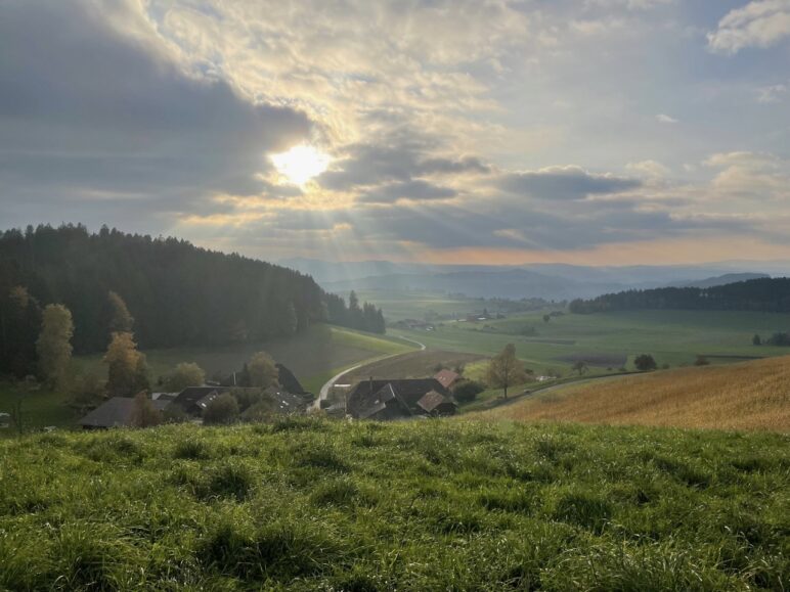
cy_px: 296
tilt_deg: -3.5
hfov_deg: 67.3
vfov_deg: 53.1
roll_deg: -0.4
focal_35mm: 26
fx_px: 593
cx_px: 395
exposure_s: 1/5814
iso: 32
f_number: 1.6
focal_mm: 4.2
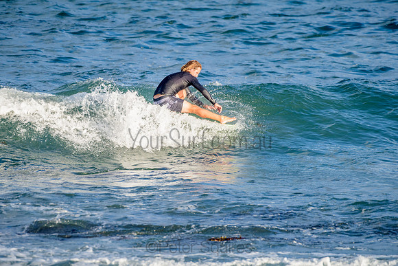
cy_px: 117
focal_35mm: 612
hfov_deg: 3.4
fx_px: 6768
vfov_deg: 2.2
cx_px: 199
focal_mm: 500
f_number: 5.6
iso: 320
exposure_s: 1/1250
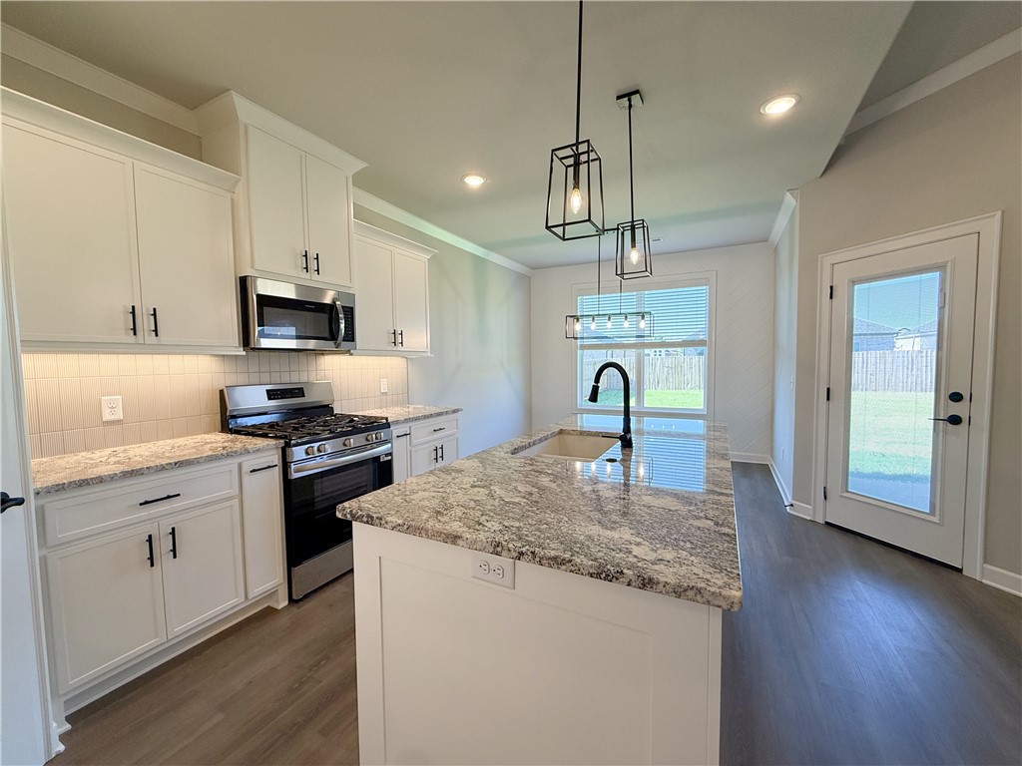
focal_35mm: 14
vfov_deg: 85.7
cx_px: 511
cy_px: 383
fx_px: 413
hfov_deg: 102.1
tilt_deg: -3.2
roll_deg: +0.6
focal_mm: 2.22
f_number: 2.2
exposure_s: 1/120
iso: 100
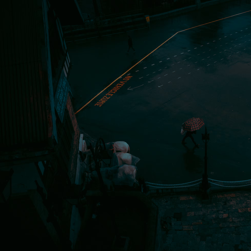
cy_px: 124
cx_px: 188
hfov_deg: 45.6
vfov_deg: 47.2
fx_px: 287
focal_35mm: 35
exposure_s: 1/200
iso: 200
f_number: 3.5
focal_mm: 18
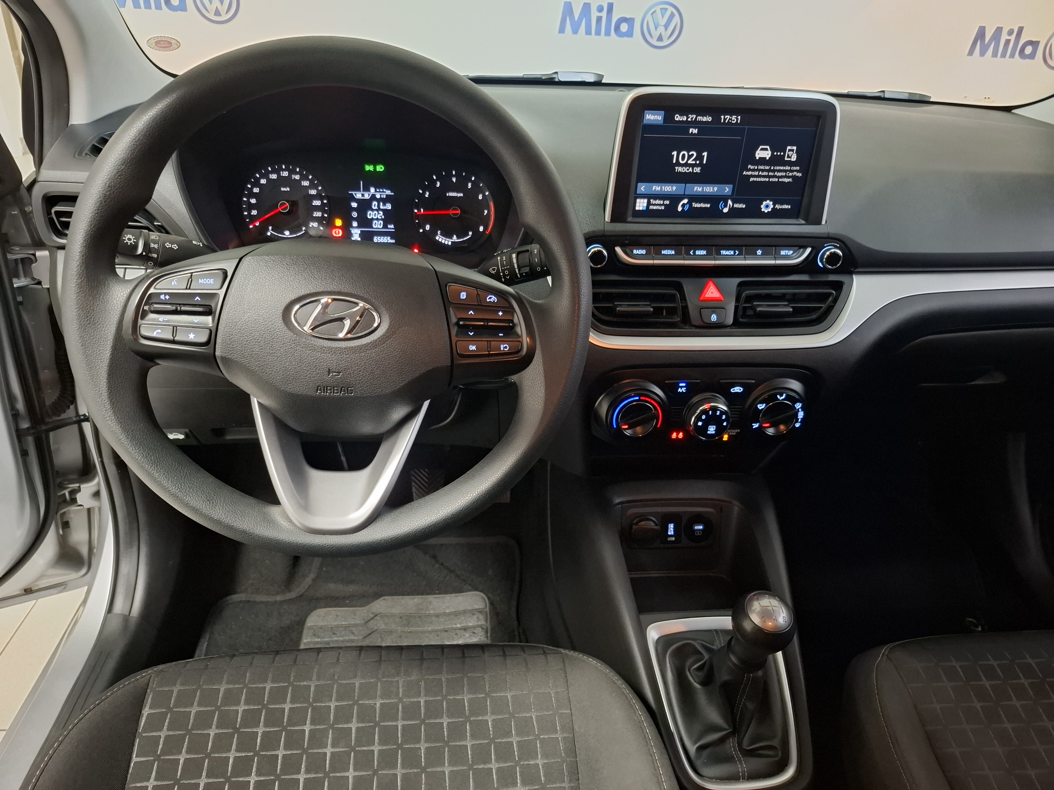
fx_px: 700
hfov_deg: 73.9
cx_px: 527
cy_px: 395
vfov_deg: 58.9
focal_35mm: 23
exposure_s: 1/20
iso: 800
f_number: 1.8
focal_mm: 5.54
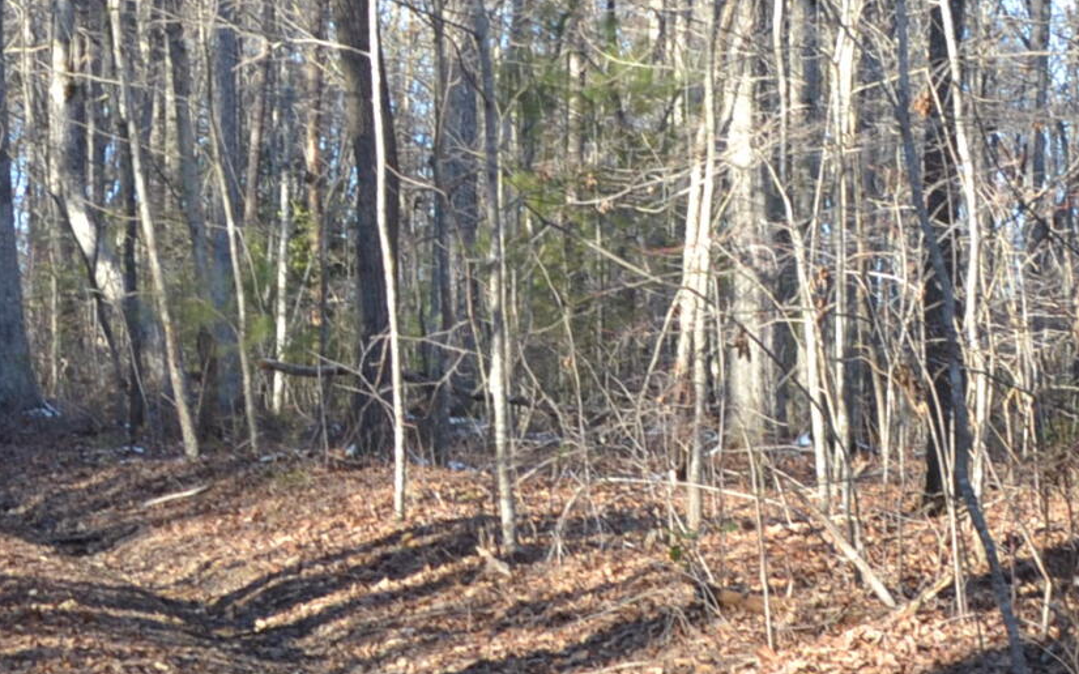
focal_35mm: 100
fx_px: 2940
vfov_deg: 13.1
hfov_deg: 20.2
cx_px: 10
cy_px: 332
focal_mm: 18
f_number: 5.6
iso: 280
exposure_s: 1/125
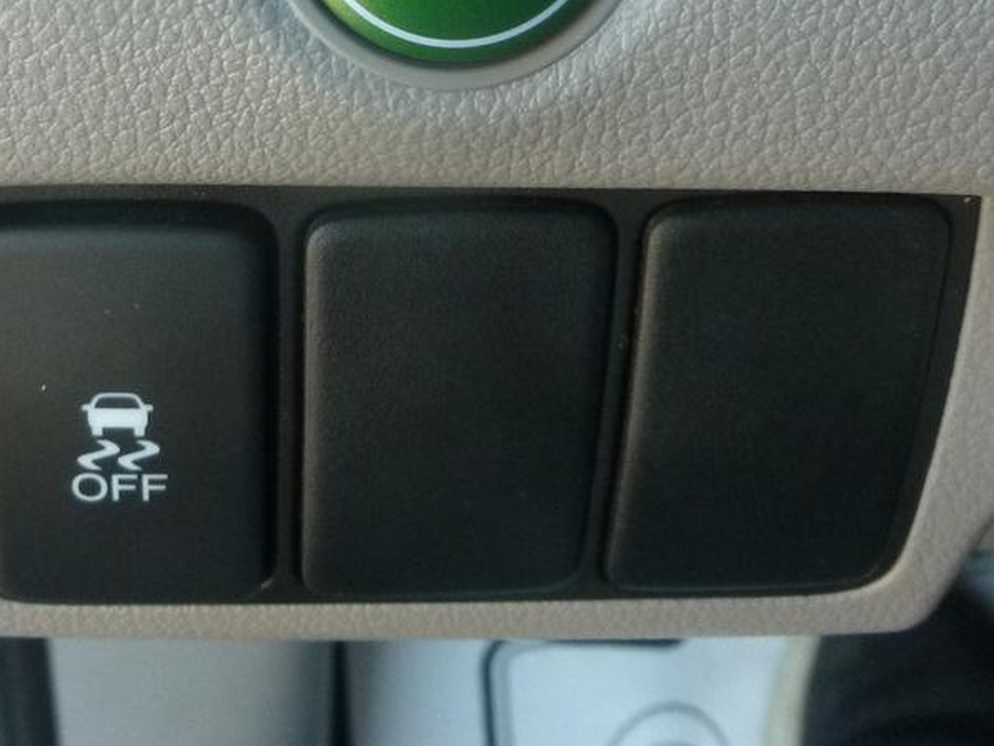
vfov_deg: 23.2
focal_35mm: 60
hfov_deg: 31.8
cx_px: 288
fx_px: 1723
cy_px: -45
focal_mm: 5
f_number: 3.3
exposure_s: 1/60
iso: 250
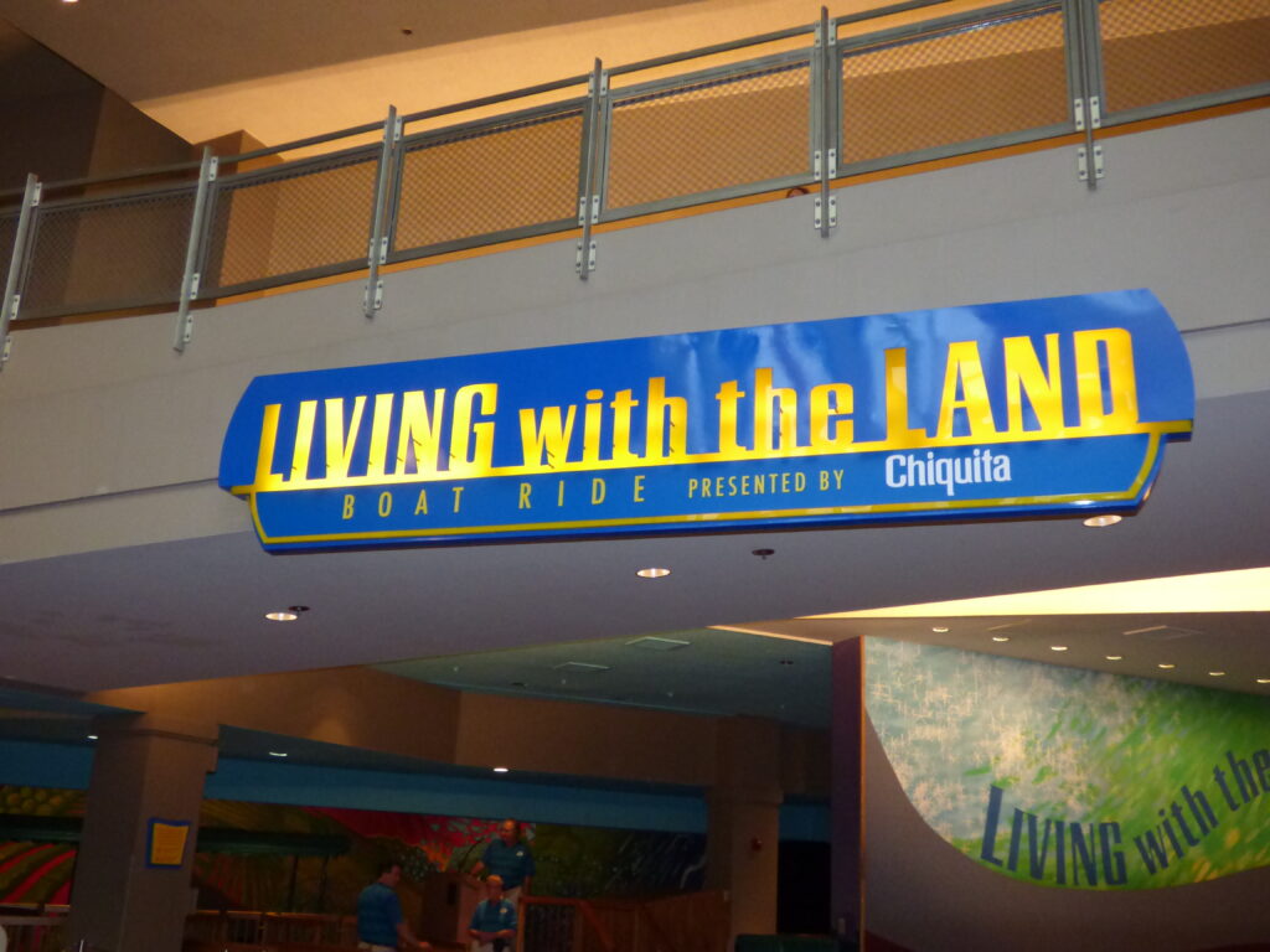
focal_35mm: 36
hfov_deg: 51.4
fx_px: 1321
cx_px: 635
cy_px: 476
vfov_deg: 39.7
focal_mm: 6.18
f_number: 3.4
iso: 800
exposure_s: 1/60
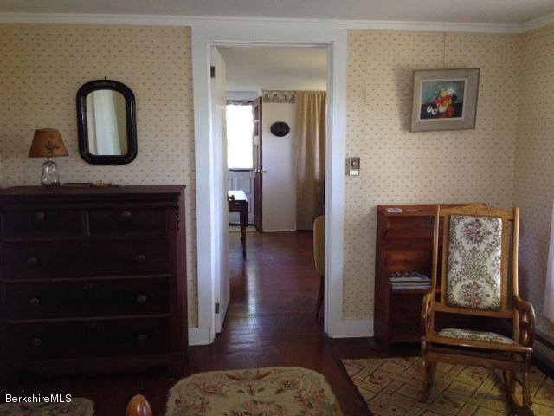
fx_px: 560
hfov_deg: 52.6
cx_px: 277
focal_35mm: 35
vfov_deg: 40.7
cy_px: 208
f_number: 2.4
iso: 200
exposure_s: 1/20
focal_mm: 4.28
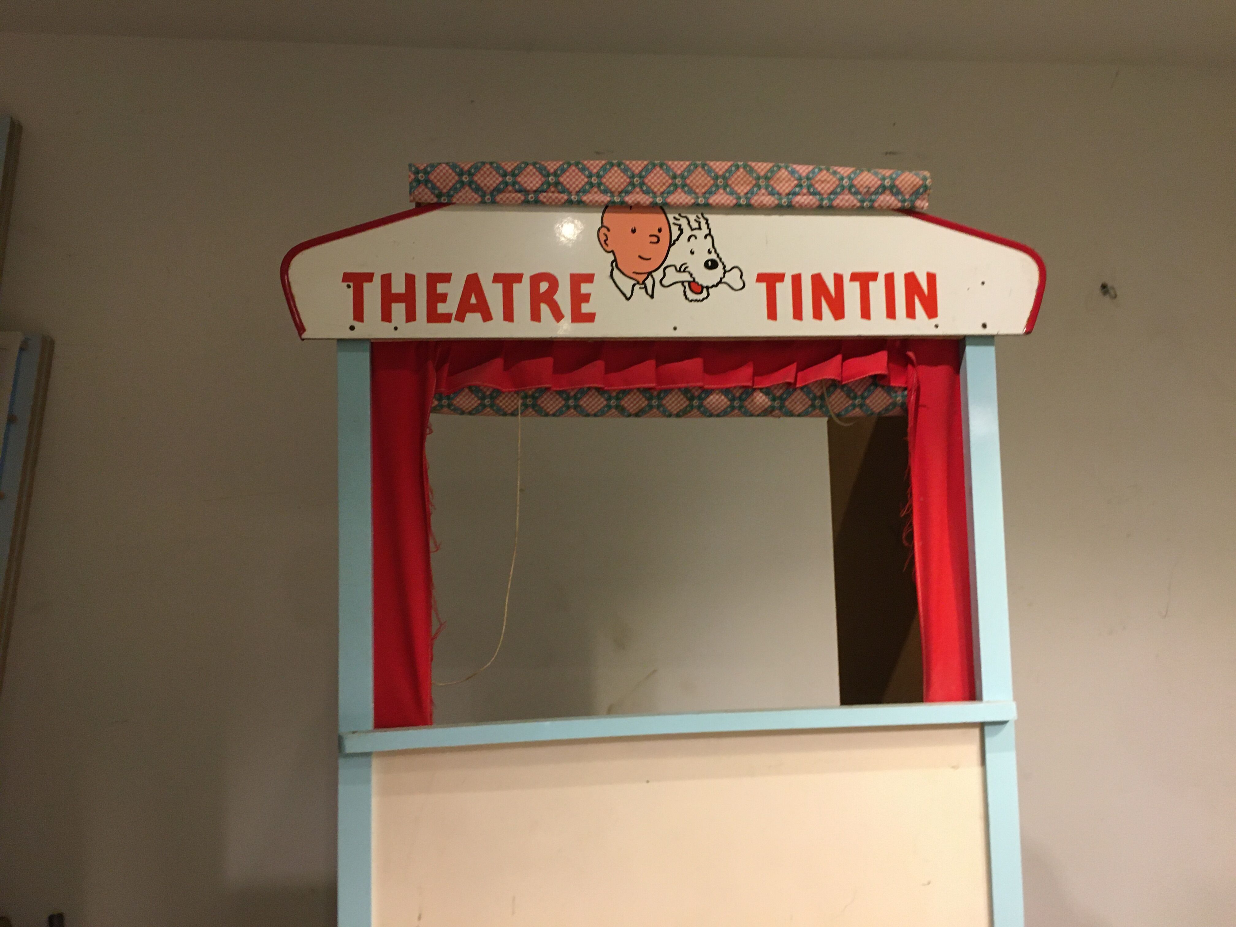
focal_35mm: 29
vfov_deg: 48.2
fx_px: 1035
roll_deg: +2.0
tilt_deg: +3.6
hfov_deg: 61.7
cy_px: 464
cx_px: 618
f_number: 2.2
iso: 160
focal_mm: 4.15
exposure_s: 1/33
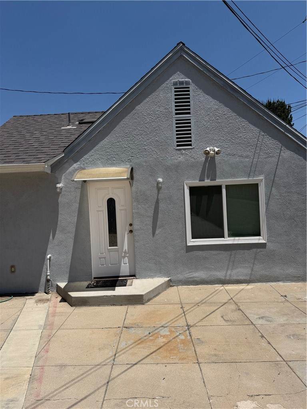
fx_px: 284
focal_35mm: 24
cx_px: 154
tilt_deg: +3.2
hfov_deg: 56.8
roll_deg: +3.3
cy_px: 204
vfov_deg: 71.6
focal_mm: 6.76
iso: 80
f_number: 1.78
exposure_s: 1/9091
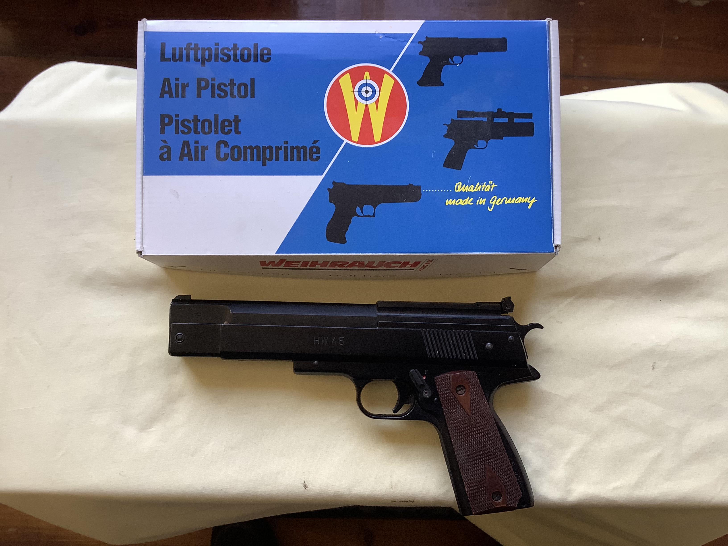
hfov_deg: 58.4
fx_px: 652
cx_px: 364
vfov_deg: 45.4
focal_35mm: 31
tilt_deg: -86.2
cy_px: 273
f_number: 2.4
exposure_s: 1/50
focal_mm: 3.3
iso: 50
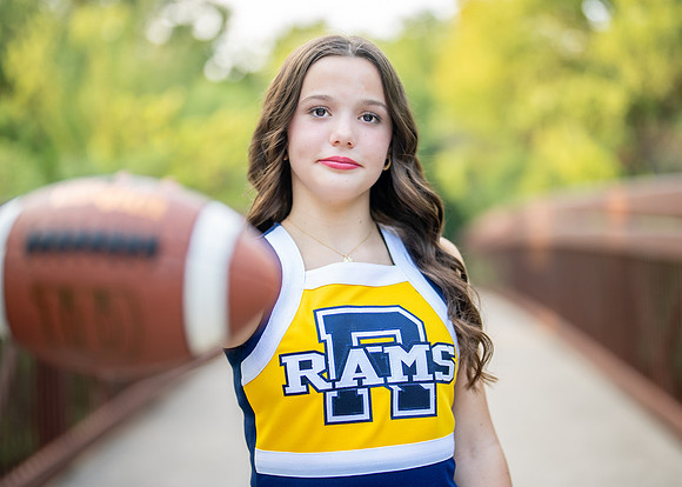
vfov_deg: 22.1
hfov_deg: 30.6
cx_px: 352
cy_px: 251
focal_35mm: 64
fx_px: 1246
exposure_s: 1/500
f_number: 1.2
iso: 160
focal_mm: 50
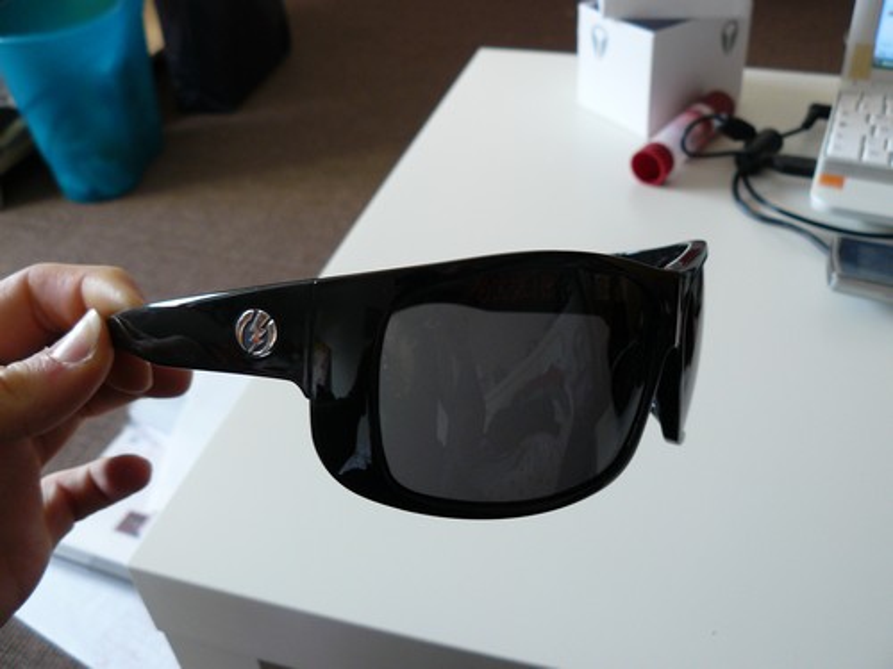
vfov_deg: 39.7
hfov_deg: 51.4
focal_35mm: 36
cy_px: 334
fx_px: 929
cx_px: 446
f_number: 2.8
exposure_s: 1/30
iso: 160
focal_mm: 6
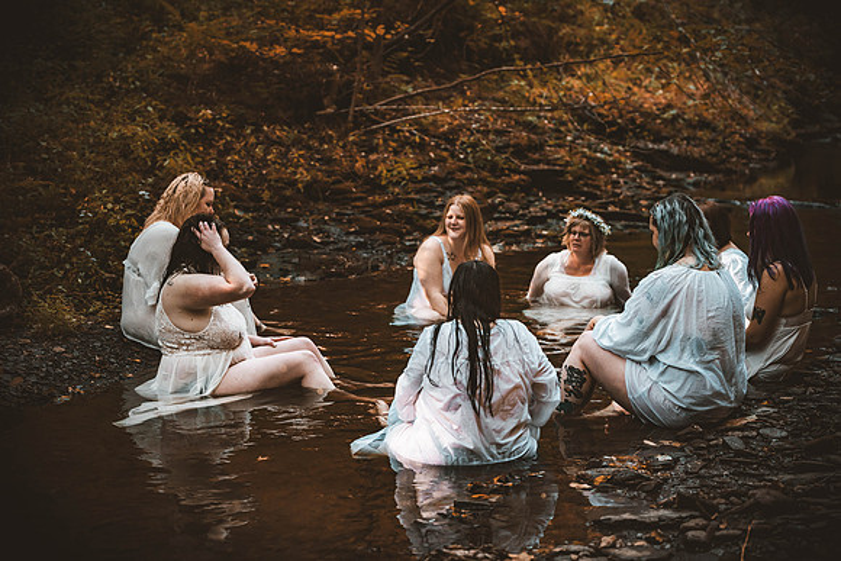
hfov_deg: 28.8
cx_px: 420
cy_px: 280
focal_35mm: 70
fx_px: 1636
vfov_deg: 19.5
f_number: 2.8
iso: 1000
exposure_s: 1/400
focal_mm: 70
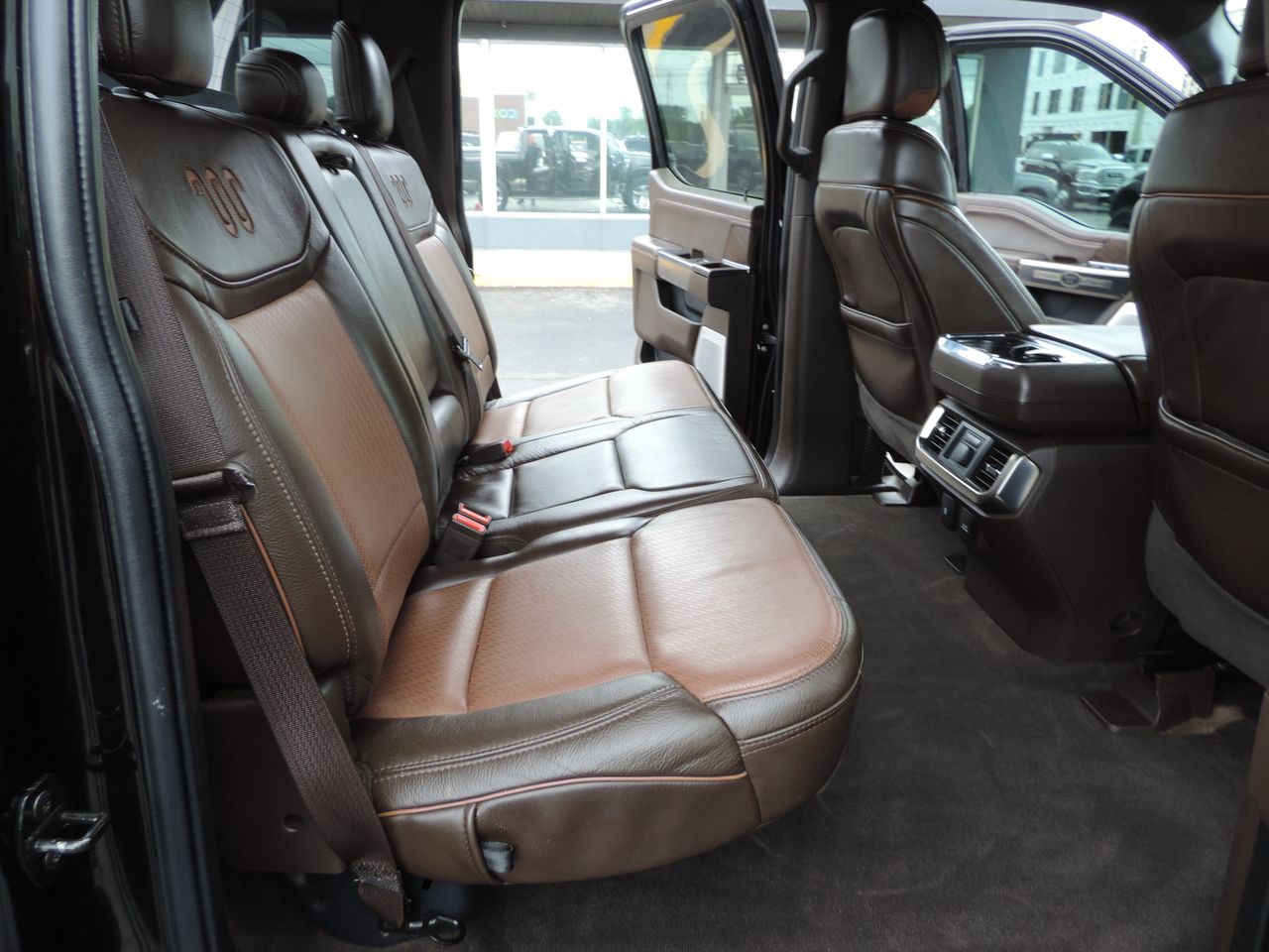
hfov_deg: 71.6
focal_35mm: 24
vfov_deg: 56.8
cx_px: 634
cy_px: 476
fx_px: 880
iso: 100
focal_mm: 4.3
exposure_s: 1/30
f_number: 3
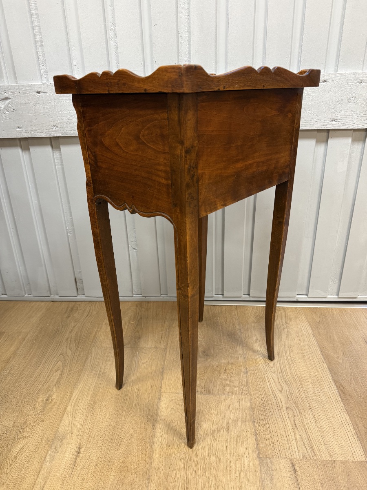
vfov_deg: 71.6
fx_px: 339
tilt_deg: -24.1
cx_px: 184
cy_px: 245
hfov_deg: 56.8
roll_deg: +1.2
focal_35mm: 24
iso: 200
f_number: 1.78
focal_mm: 6.76
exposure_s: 1/50
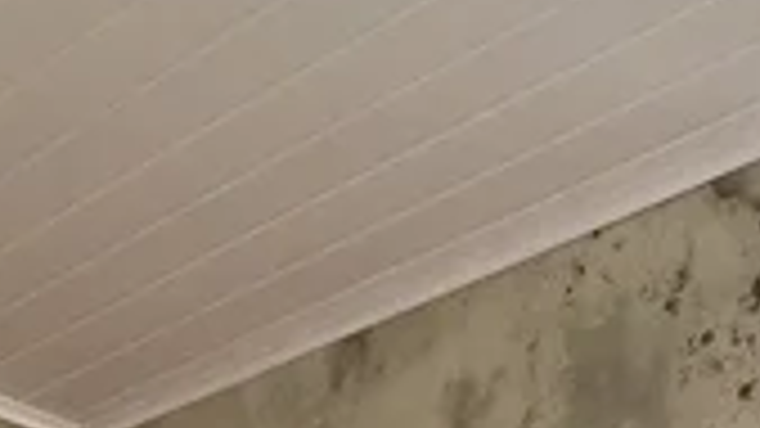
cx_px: 436
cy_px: 1219
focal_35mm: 69
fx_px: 1390
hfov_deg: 30.5
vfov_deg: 11.6
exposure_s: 1/214
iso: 50
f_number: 2.2
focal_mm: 1.74
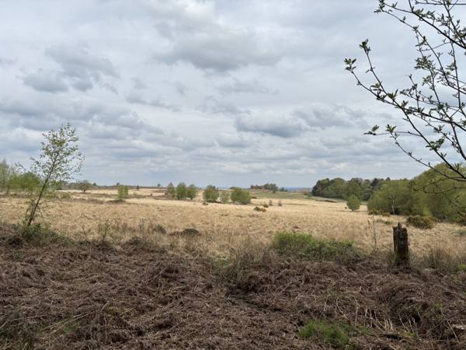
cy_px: 175
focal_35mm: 26
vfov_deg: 53.1
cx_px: 233
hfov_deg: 67.3
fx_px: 350
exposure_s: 1/5348
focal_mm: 5.96
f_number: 1.6
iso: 50
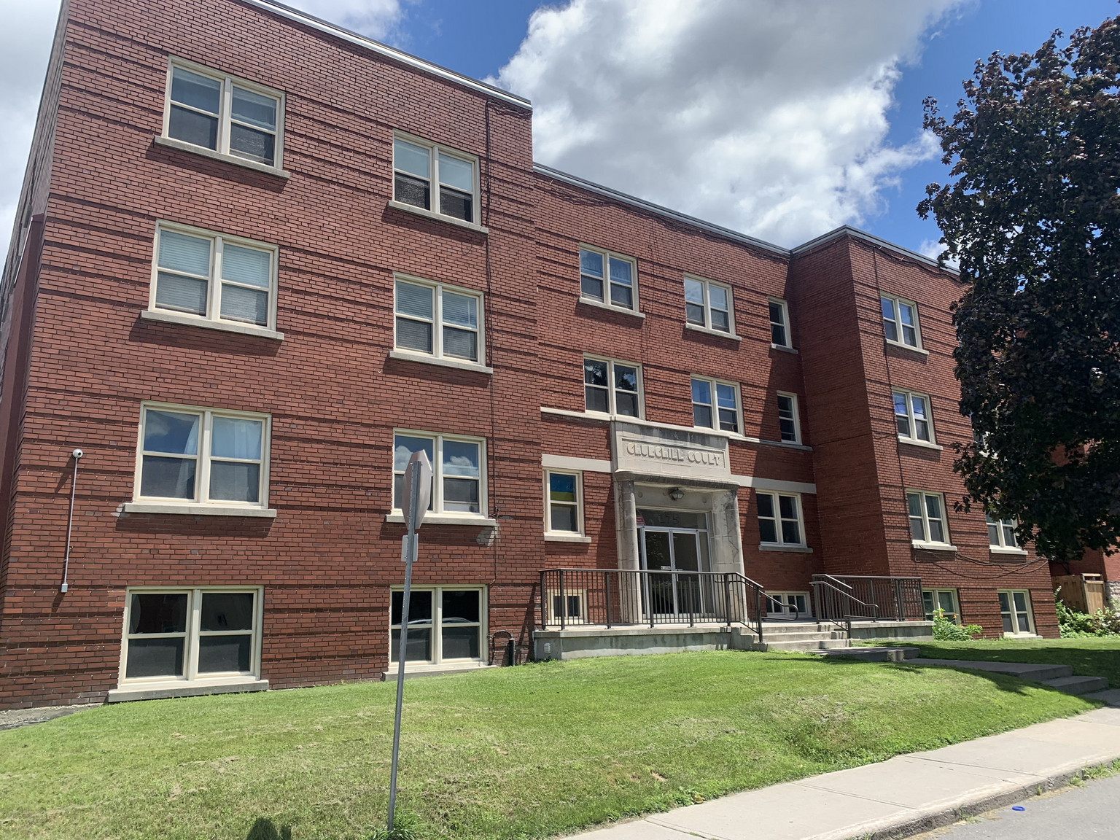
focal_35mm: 26
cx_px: 560
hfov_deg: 67.3
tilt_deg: +11.4
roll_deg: +1.7
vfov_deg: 53.1
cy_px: 420
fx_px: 841
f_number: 1.8
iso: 25
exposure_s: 1/1560
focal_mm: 4.25
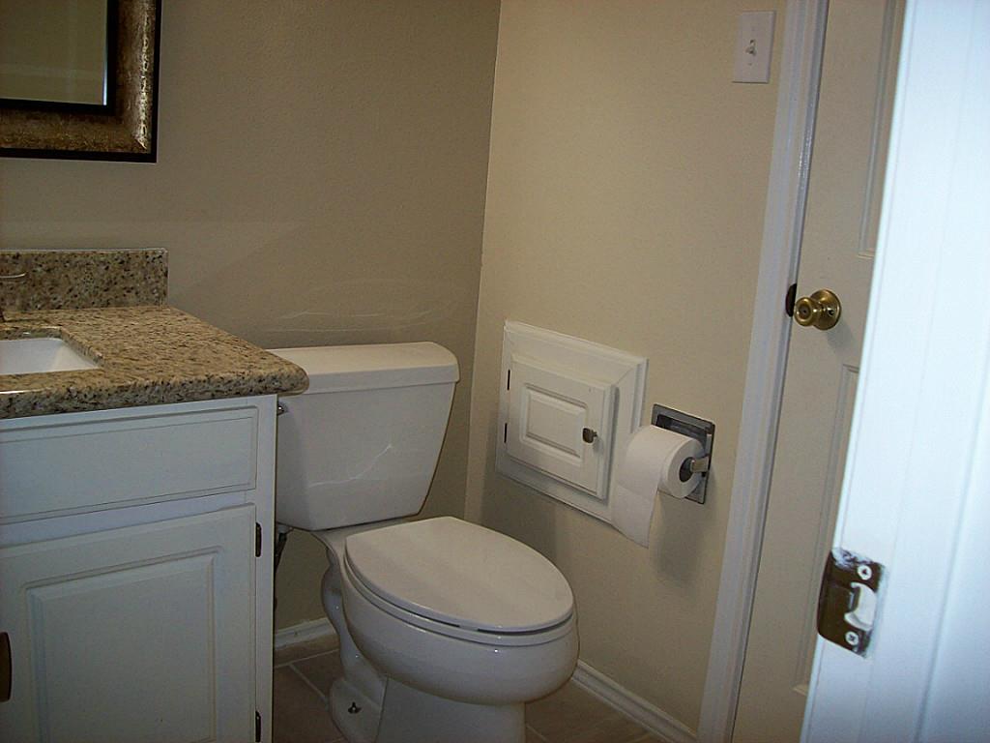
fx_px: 1030
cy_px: 372
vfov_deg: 39.7
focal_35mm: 36
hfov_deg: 51.4
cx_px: 495
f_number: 2.7
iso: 80
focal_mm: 6
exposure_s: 1/64
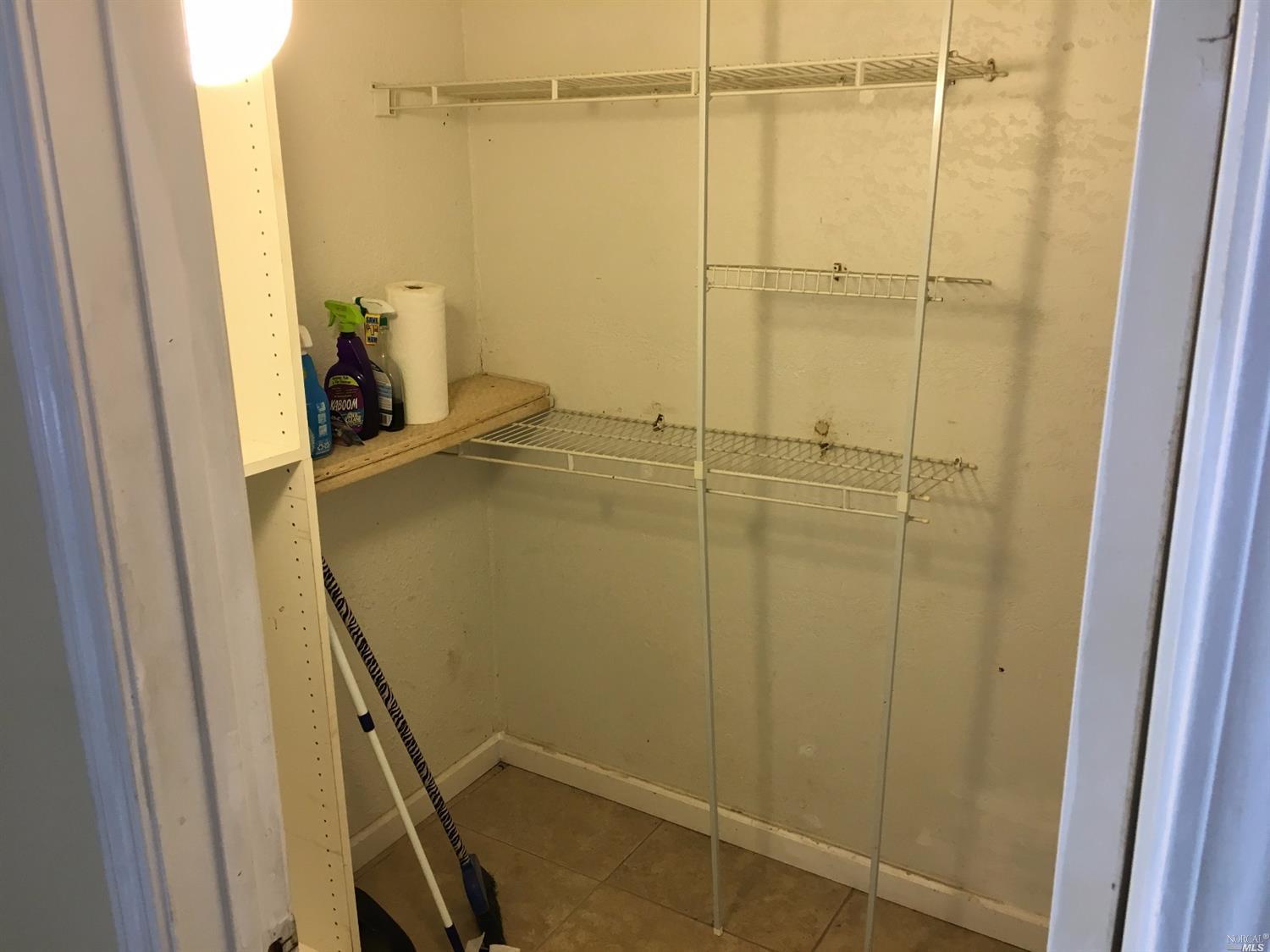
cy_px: 476
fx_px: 1064
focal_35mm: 29
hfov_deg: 61.7
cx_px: 635
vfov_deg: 48.2
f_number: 2.2
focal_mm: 4.15
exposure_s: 1/30
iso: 64
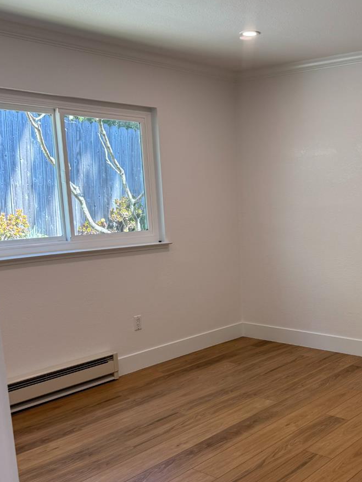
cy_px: 318
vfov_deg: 45.1
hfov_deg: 34.5
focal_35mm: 41
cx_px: 269
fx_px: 571
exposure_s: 1/120
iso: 100
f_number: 1.78
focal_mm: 6.76
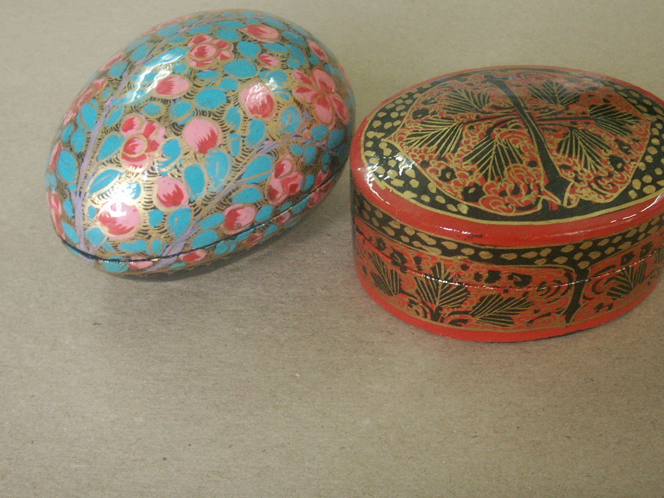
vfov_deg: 30.8
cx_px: 361
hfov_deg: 40.4
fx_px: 901
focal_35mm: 47
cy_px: 216
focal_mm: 7.7
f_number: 3.5
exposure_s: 1/8
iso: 100
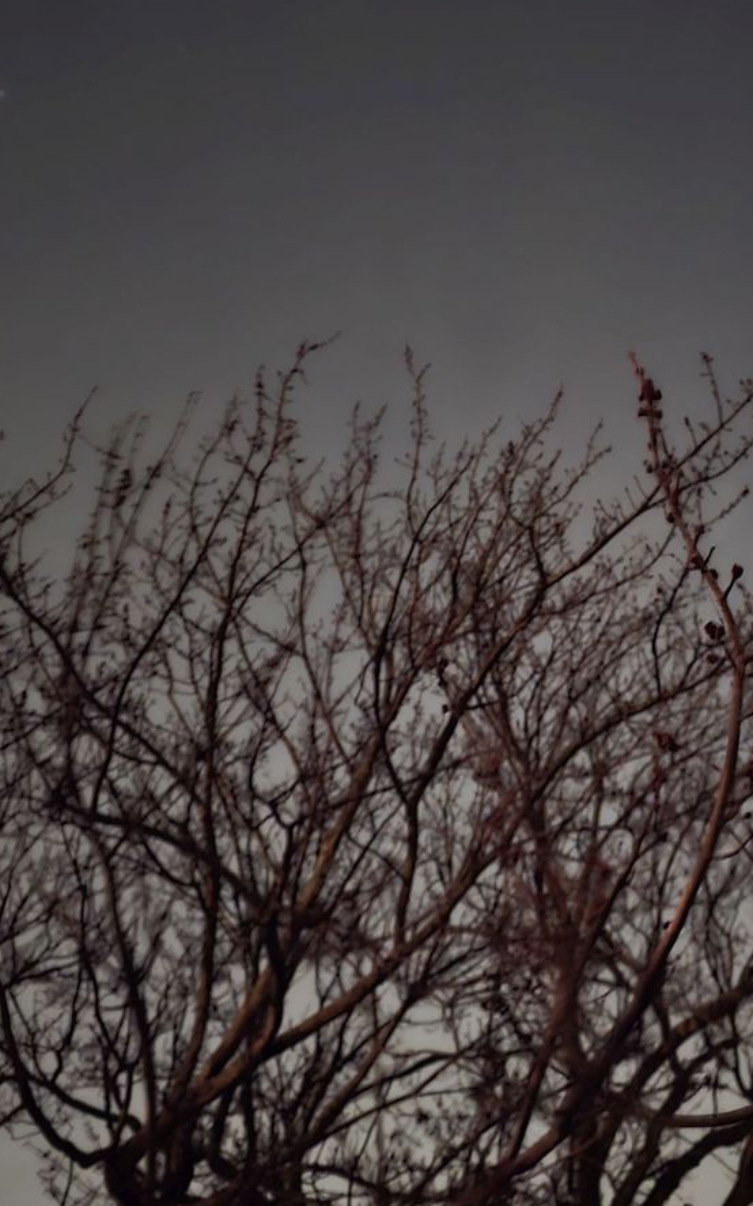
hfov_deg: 37.2
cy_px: 605
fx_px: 1084
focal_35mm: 33
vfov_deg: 58.2
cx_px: 578
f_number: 1.7
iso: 3200
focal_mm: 6.3
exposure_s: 1/4
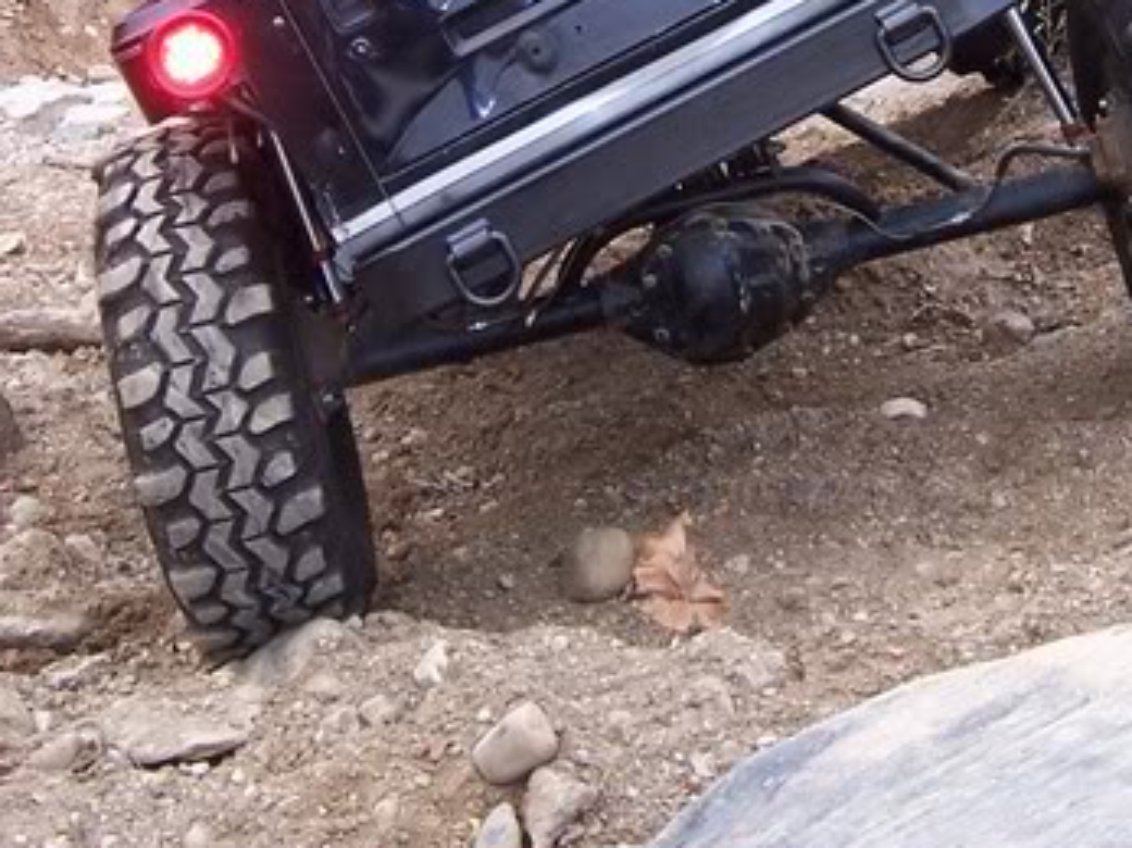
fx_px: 3694
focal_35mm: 113
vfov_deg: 12.8
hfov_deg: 17.4
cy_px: -108
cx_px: 731
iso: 140
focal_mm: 8.2
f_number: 3.4
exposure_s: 1/125
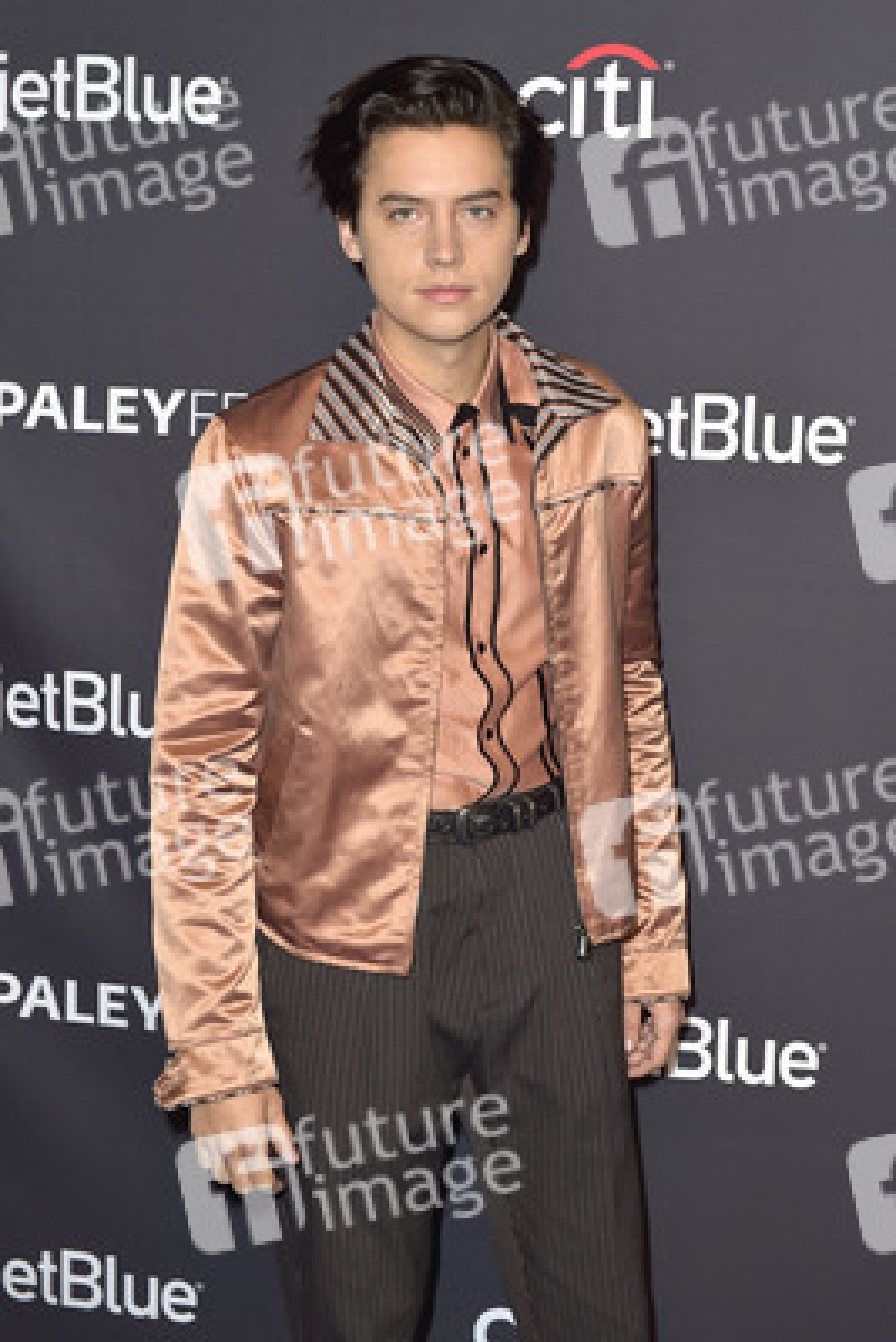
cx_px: 448
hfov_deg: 21.9
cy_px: 671
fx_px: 2312
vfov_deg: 32.4
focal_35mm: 62
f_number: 6.3
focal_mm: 62
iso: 250
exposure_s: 1/250
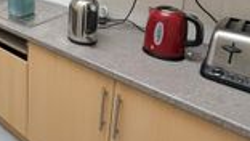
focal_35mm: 39
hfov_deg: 39.1
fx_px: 259
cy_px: -21
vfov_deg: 27.4
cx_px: -43
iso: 80
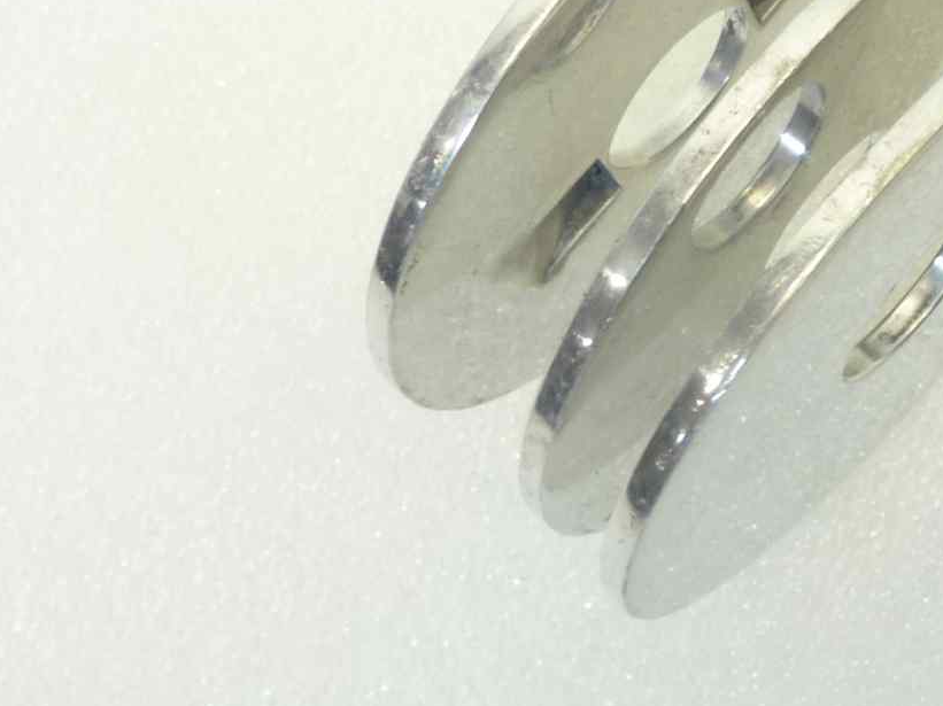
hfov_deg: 23.5
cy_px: -215
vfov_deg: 17.7
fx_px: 2124
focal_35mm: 78
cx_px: 1031
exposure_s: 1/20
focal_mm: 4.1
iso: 80
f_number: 3.3
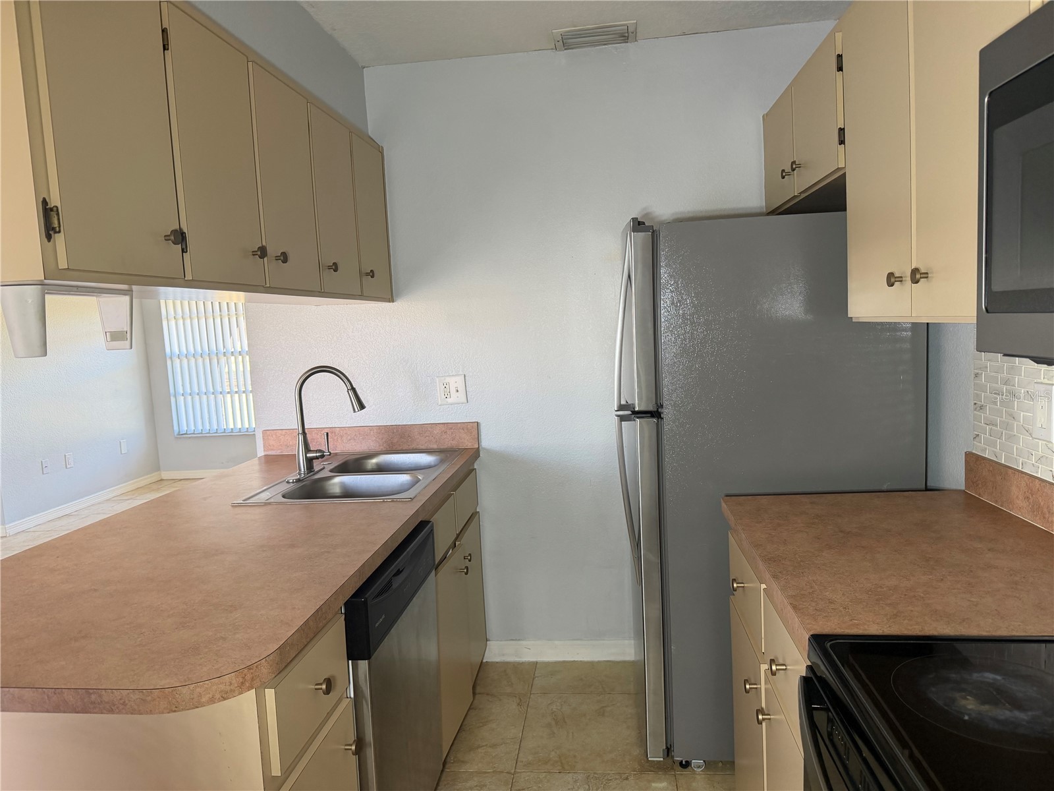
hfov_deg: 71.6
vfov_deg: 56.8
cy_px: 396
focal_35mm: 24
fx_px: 731
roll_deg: +3.3
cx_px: 527
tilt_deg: -6.4
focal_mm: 6.76
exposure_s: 1/61
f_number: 1.78
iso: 200
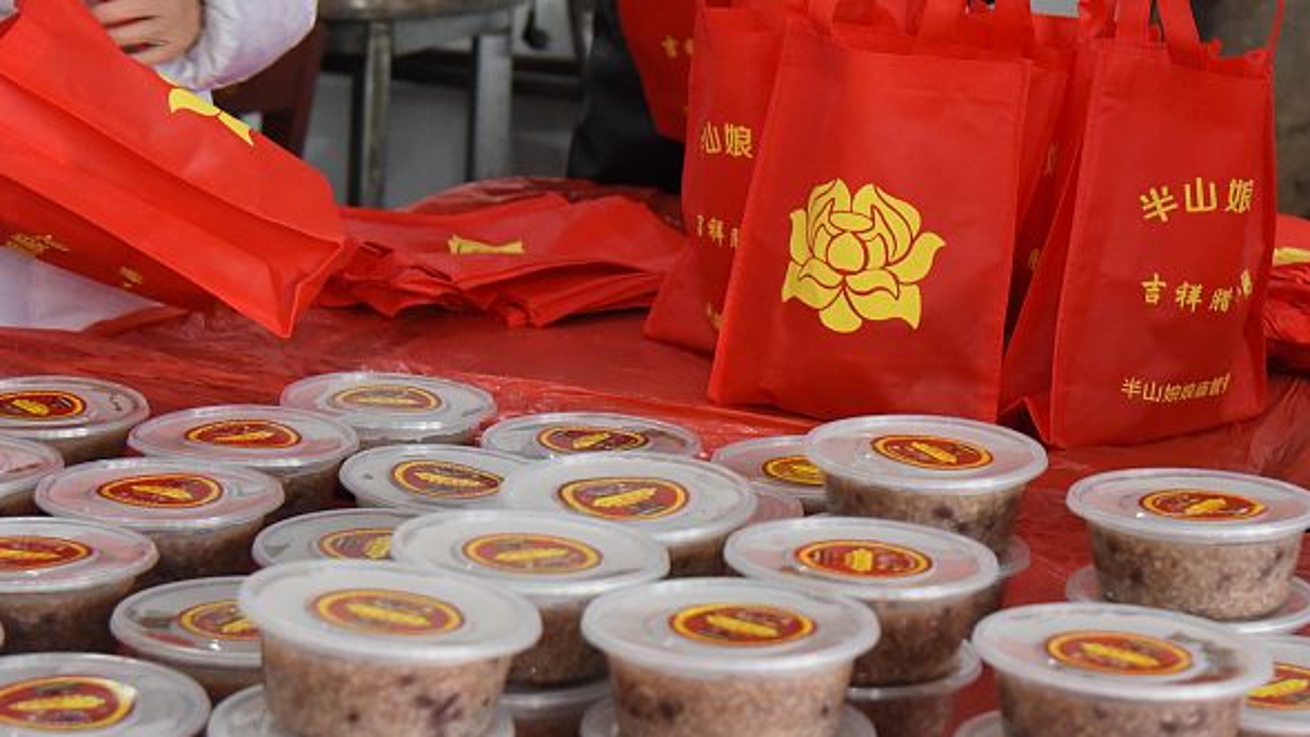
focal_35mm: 98
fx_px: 3404
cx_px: 764
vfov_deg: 12.3
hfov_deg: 21.8
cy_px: 72
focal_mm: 46
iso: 3200
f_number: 4
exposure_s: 1/125
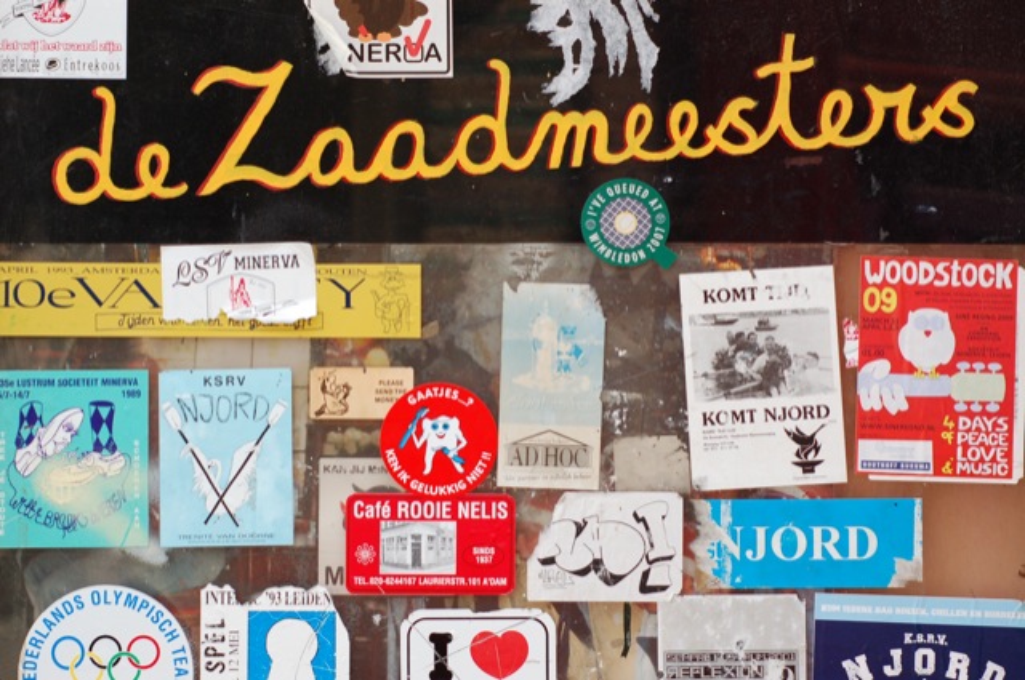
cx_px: 512
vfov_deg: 18.1
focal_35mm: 75
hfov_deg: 27.0
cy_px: 340
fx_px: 2133
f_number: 5.6
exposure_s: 1/125
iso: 400
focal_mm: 50
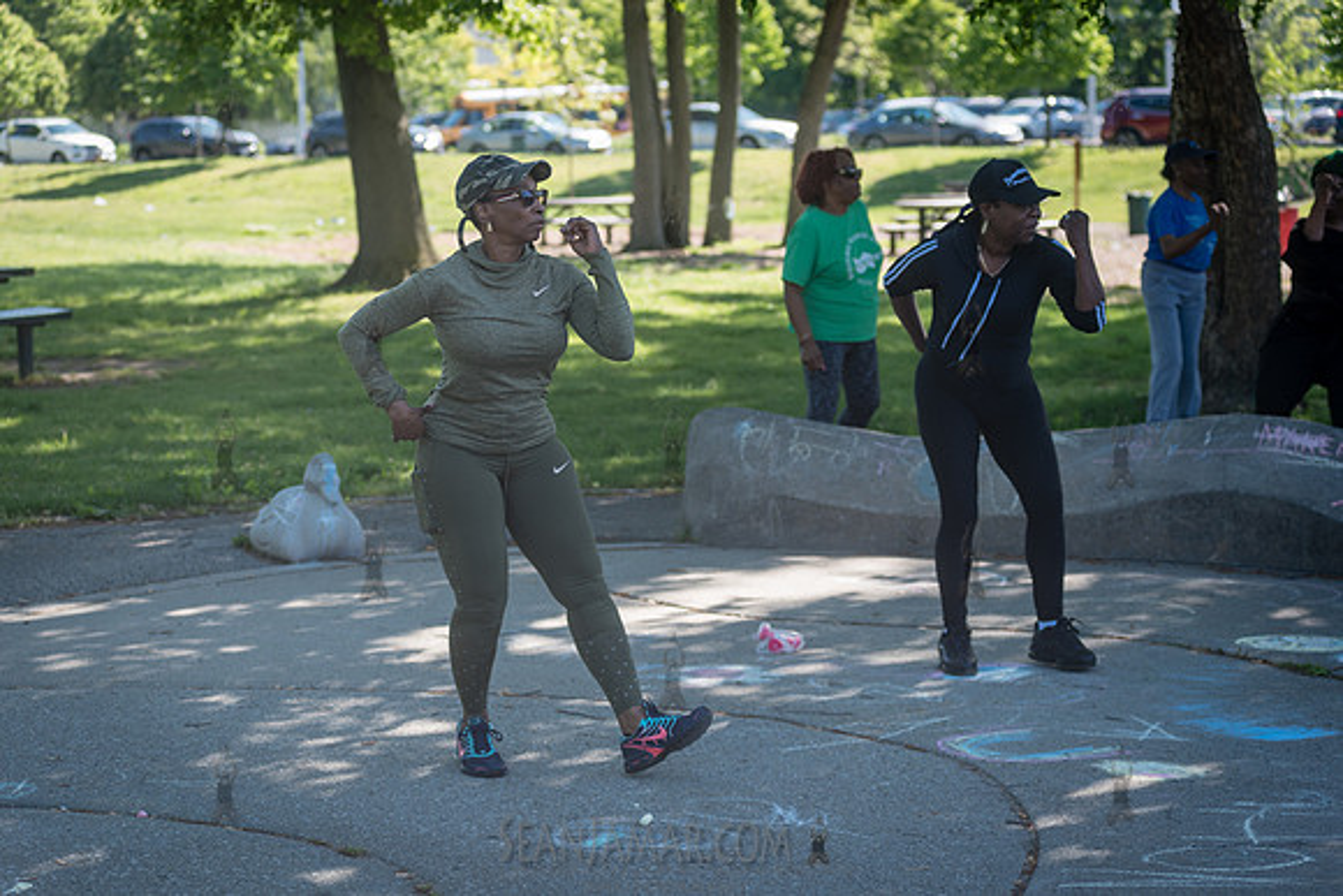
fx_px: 3172
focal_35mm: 85
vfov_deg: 16.1
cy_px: 457
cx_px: 632
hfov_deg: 23.9
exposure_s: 1/500
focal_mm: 80
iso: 200
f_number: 3.5
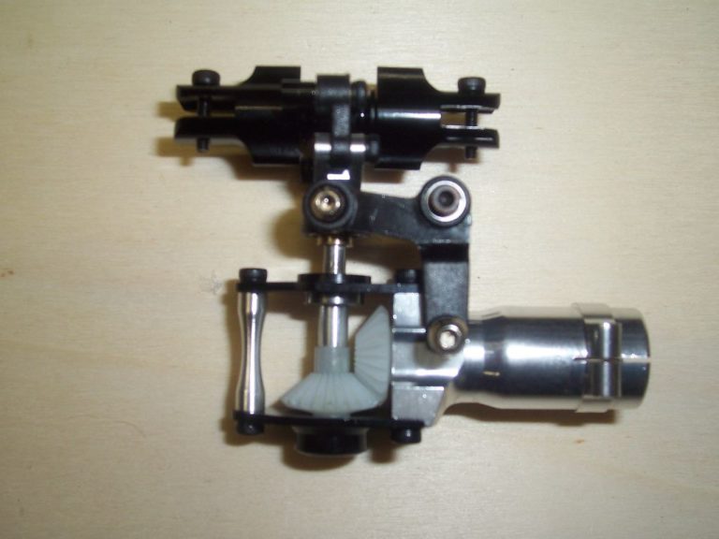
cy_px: 270
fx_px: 872
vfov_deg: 34.3
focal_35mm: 42
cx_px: 360
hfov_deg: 44.8
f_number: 3
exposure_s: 1/60
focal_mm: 7
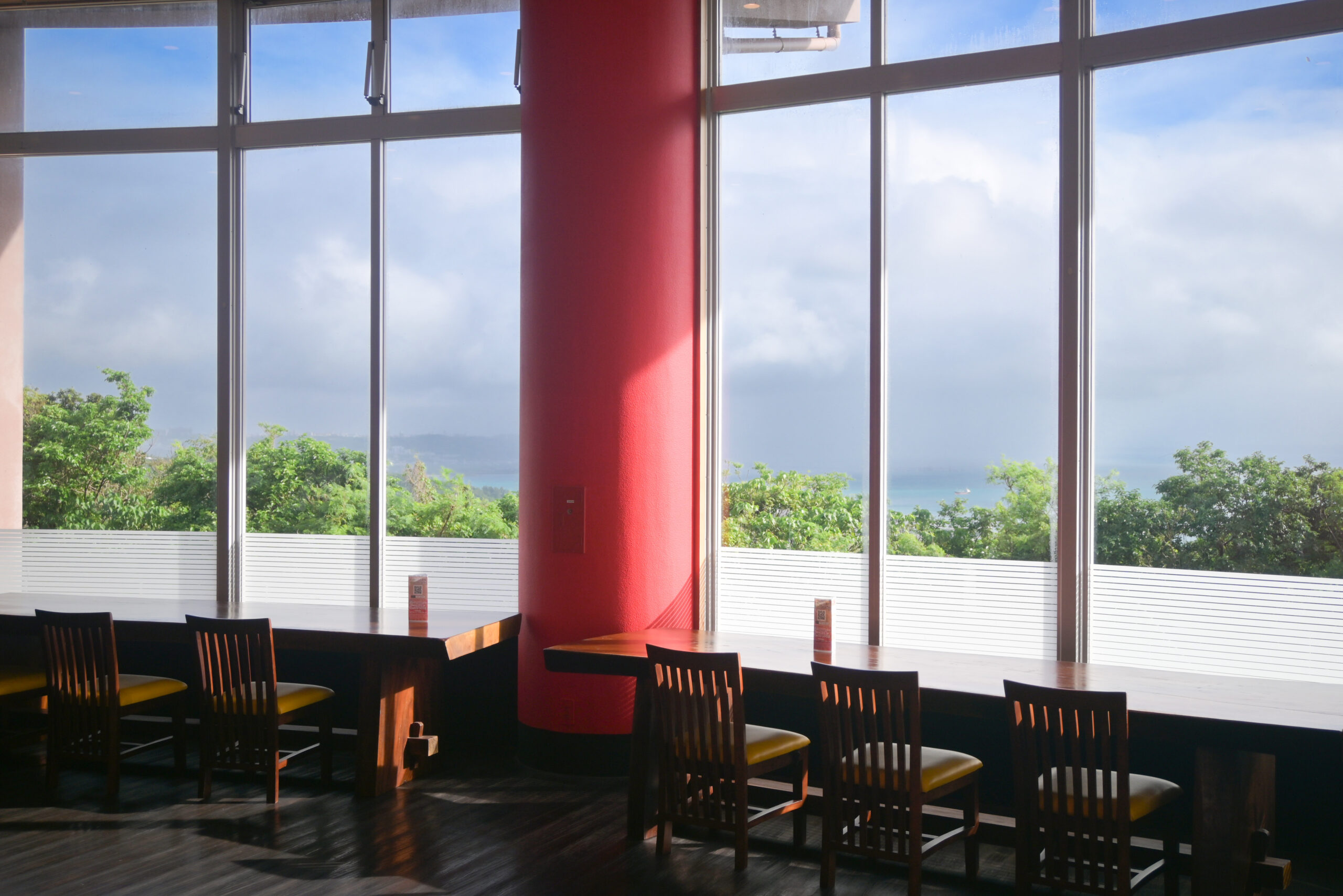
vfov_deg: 34.2
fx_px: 1455
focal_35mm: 39
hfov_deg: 49.6
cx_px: 672
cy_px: 448
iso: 100
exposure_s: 1/640
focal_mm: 26
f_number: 4.5
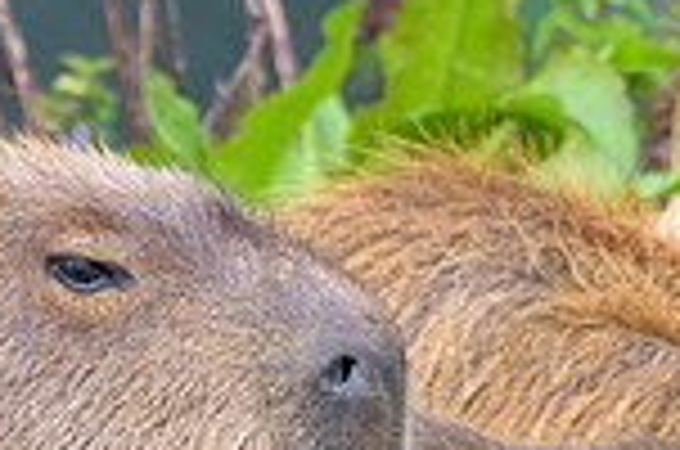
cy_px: 575
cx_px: 381
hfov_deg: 0.7
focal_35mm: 2790
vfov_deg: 0.5
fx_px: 52589
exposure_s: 1/800
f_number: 5.6
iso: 450
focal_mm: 400
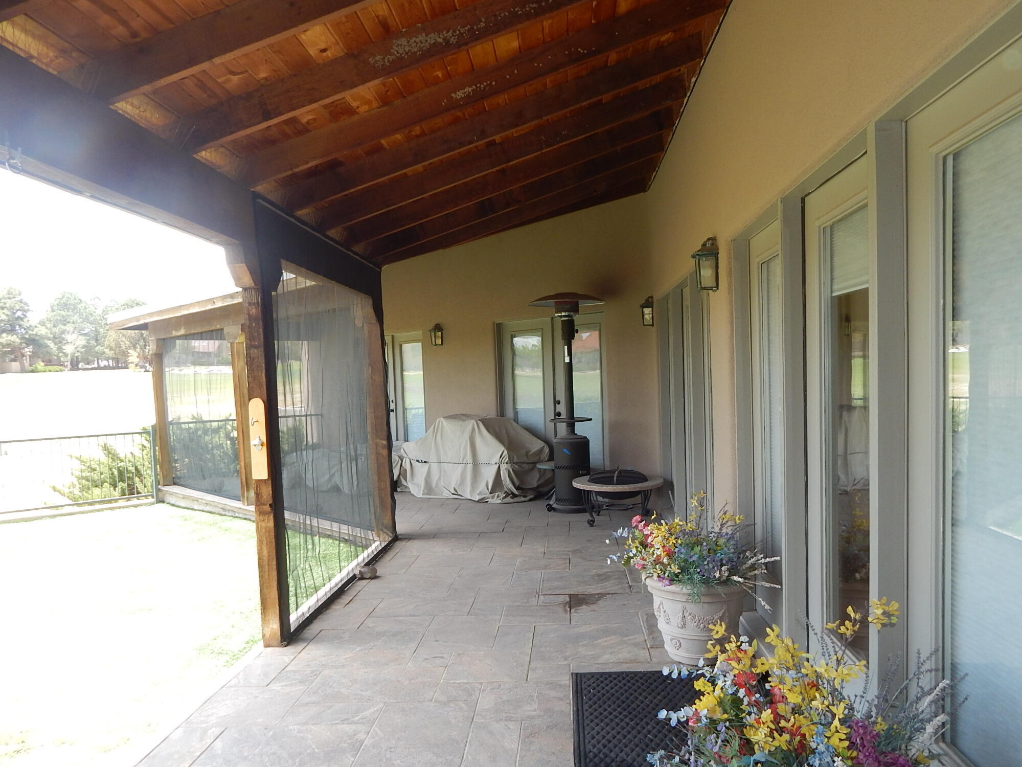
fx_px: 738
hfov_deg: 69.2
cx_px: 564
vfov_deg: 54.8
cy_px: 424
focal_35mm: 25
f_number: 3
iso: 125
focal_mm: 4
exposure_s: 1/160
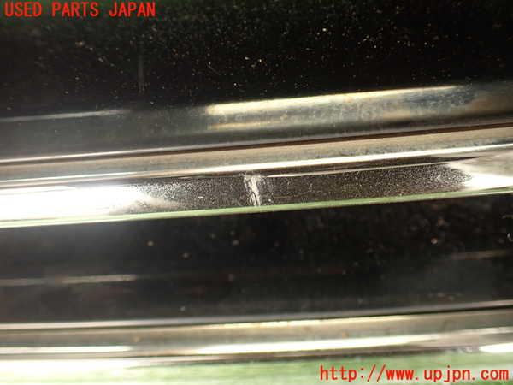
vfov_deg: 44.2
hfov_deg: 56.8
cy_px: 192
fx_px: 474
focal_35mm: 32
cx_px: 256
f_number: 2.4
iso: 200
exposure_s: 1/30
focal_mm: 5.79
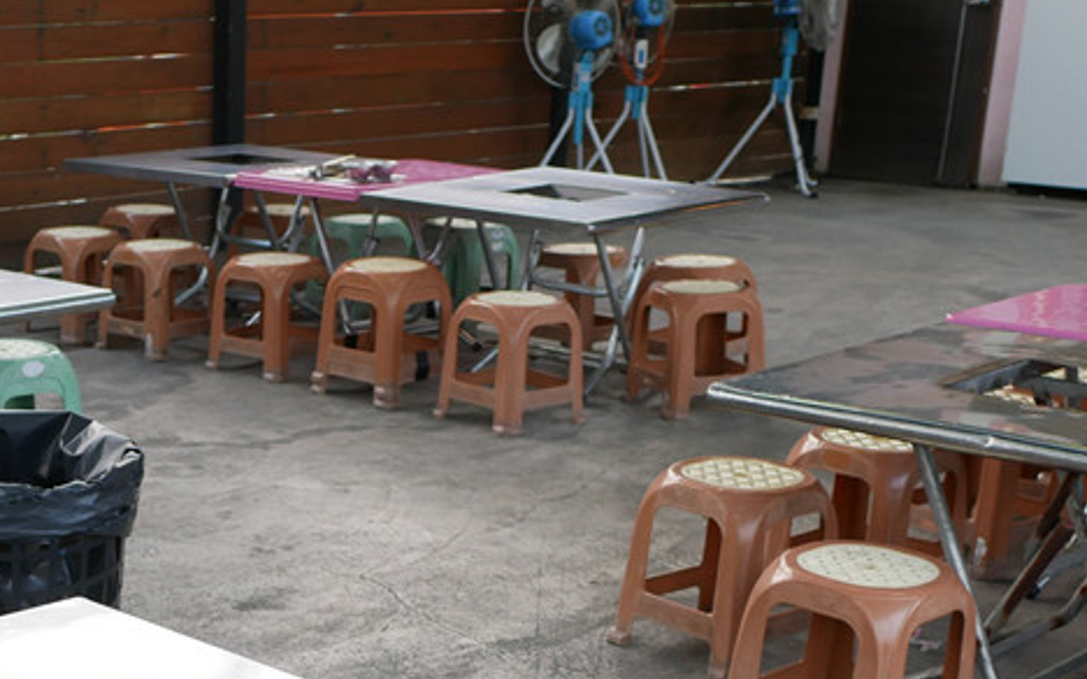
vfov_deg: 18.3
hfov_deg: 29.3
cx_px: 167
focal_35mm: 68
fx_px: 2013
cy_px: 786
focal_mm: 15
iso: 200
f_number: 2
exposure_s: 1/125
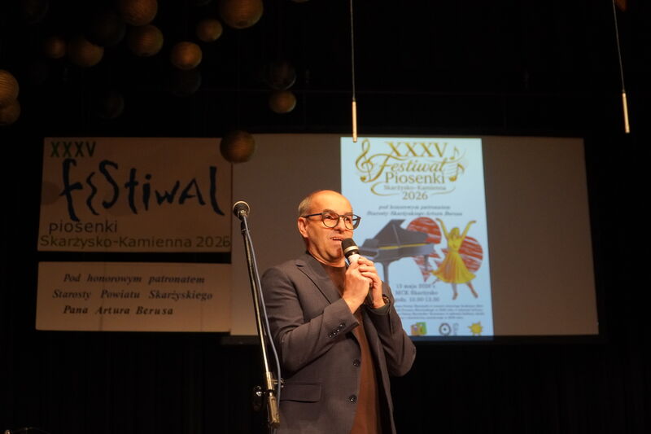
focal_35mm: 50
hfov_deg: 40.0
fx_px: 895
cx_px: 326
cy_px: 217
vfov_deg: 27.2
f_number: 4
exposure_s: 1/160
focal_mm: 33
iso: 2500
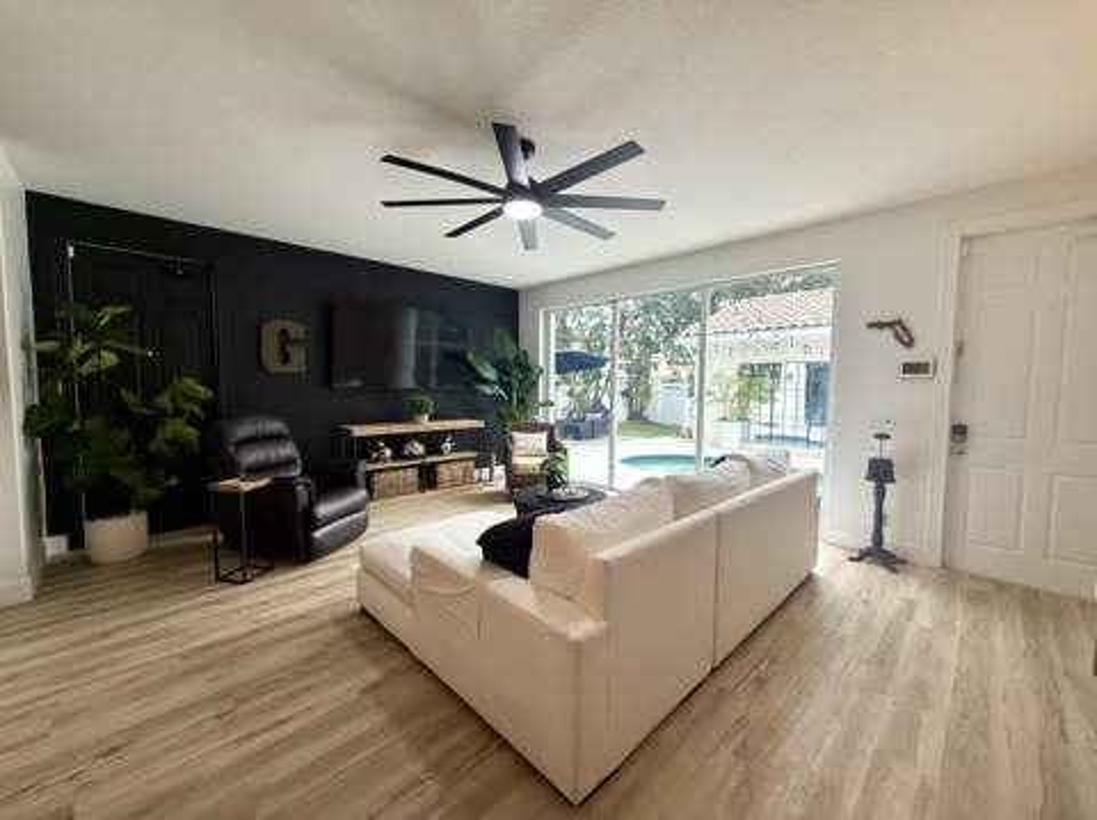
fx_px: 443
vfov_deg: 85.6
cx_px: 548
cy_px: 410
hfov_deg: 102.1
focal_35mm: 14
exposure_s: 1/120
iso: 100
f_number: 2.2
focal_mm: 2.22
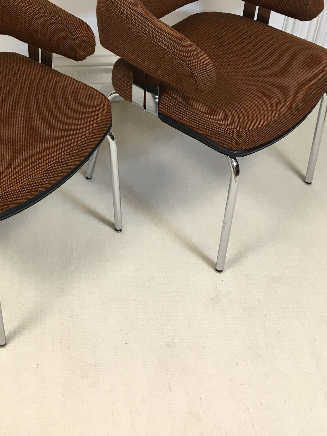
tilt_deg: -34.7
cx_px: 75
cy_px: 109
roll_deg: -0.6
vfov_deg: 37.9
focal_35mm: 49
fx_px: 617
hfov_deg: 29.1
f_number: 2.2
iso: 64
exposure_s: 1/33
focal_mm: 4.15
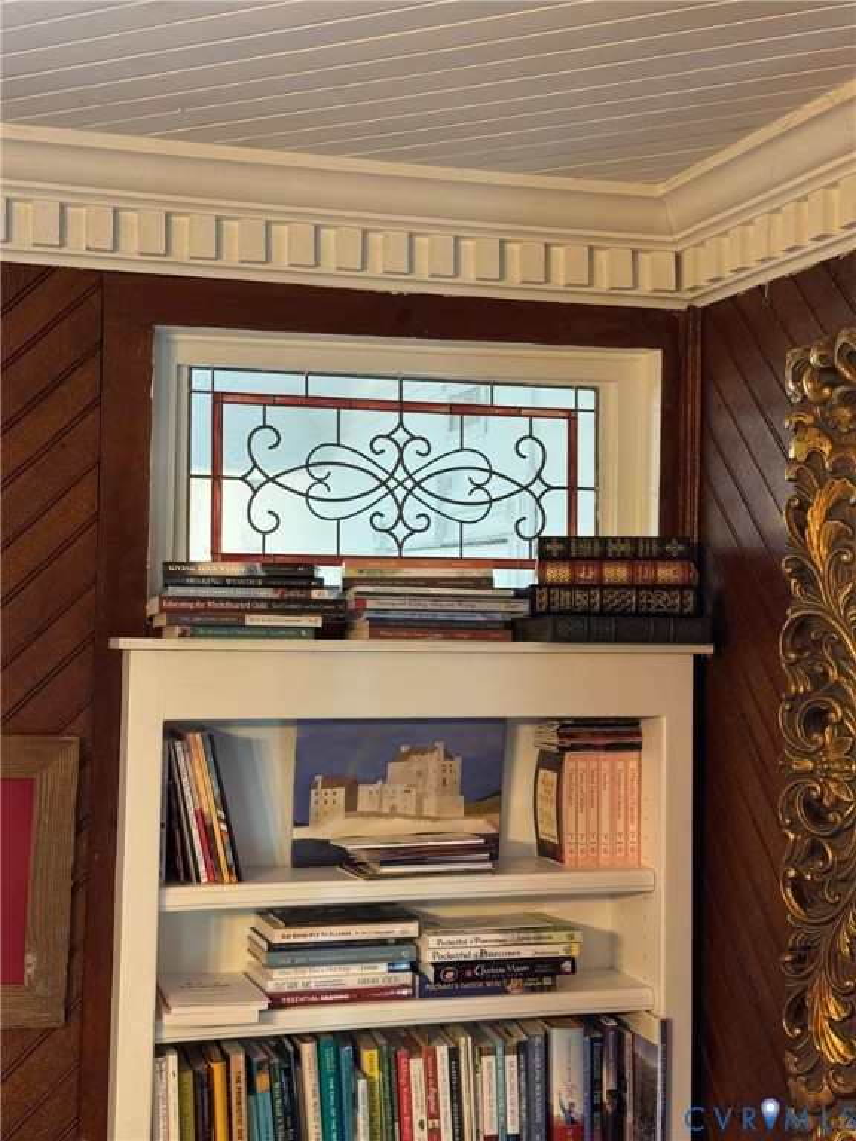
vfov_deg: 39.7
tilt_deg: +1.0
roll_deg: -1.4
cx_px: 428
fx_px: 1583
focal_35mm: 48
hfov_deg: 30.3
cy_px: 570
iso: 320
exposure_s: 1/40
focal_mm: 6.76
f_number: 1.78
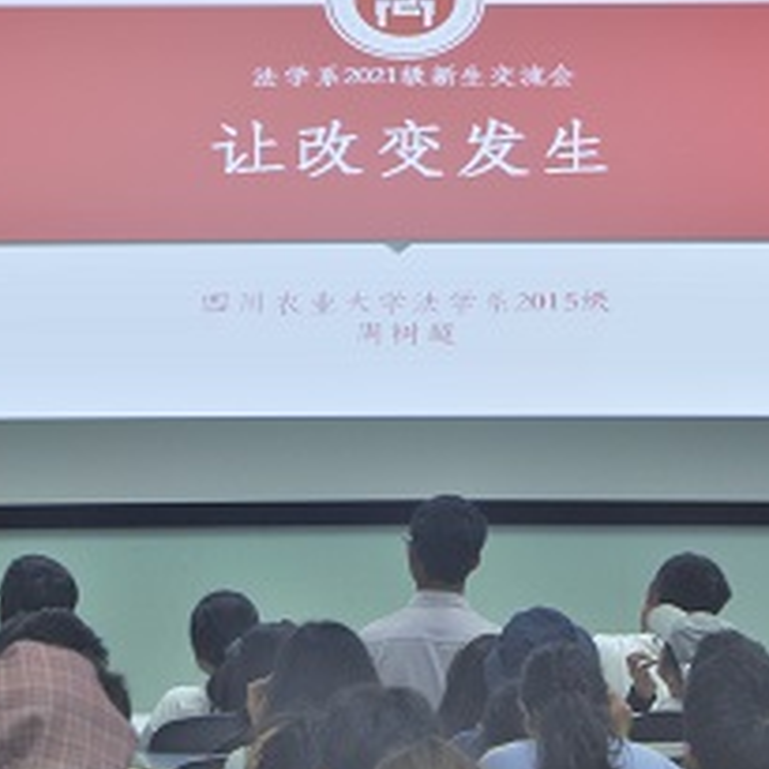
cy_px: 212
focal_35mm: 205
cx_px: 165
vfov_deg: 8.5
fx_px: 5152
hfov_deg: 8.5
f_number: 6.3
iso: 2500
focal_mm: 66
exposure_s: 1/40
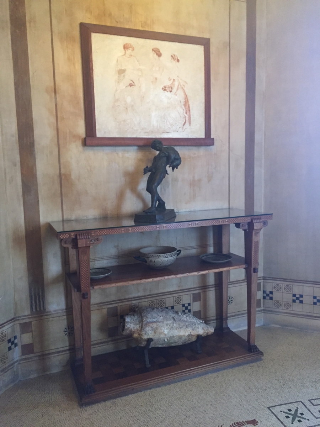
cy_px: 214
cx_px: 160
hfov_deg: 48.2
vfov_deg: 61.7
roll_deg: +0.4
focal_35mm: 29
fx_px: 357
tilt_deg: -6.4
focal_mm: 4.15
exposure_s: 1/33
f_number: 2.2
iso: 250
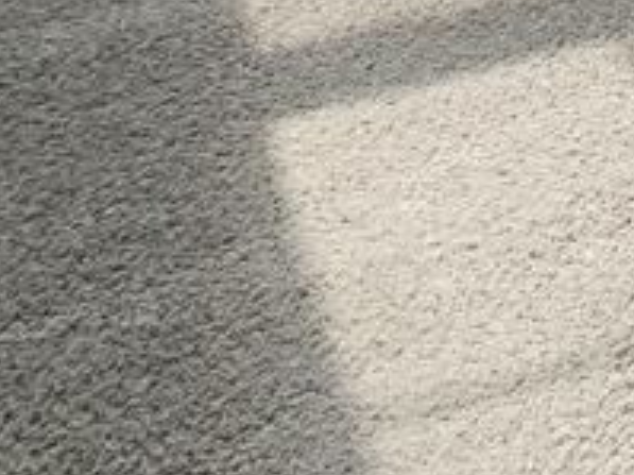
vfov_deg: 10.7
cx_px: 1517
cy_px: -923
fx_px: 1794
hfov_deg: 14.0
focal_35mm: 98
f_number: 2.2
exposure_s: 1/909
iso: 50
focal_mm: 2.2
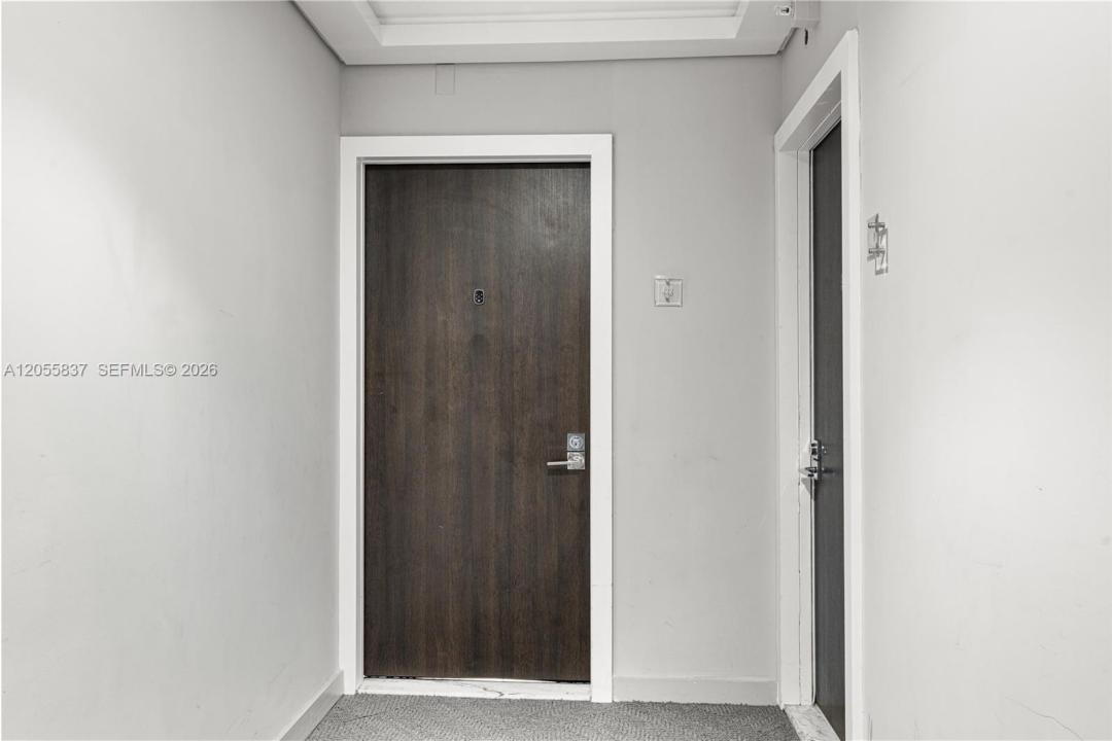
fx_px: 896
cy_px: 370
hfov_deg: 63.7
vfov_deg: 45.0
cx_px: 556
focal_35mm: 29
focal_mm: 29
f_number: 9
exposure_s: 1.6
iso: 640
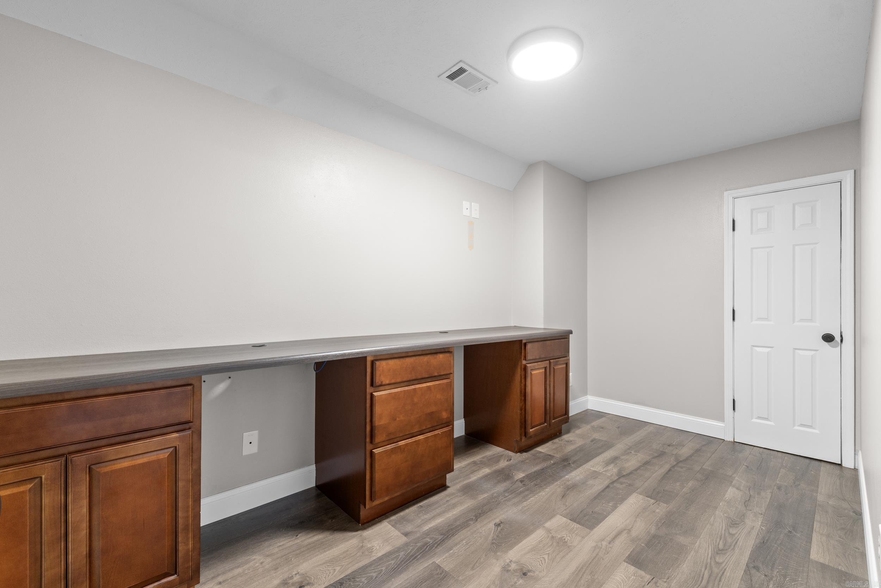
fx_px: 367
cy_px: 294
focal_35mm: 15
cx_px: 440
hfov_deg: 100.4
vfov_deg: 77.3
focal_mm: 10
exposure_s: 1.3
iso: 320
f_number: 8
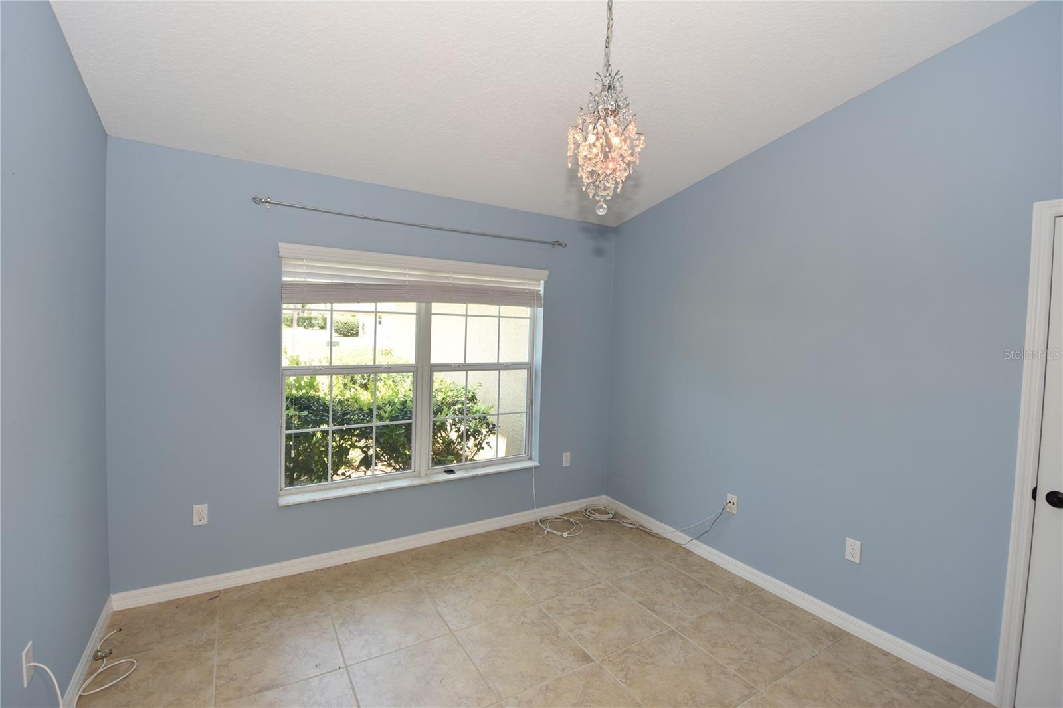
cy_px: 354
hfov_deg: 100.4
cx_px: 532
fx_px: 443
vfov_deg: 77.3
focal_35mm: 15
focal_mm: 10
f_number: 4.5
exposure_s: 1/80
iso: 200
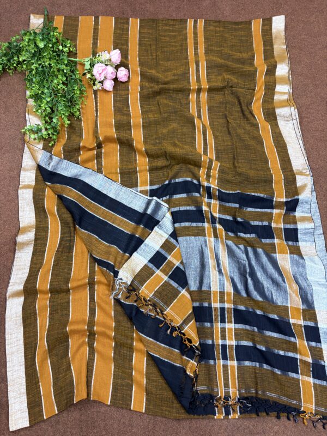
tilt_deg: -72.3
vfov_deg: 67.3
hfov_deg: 53.1
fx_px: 327
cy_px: 218
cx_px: 164
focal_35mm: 26
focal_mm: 5.96
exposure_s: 1/50
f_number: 1.6
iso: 160
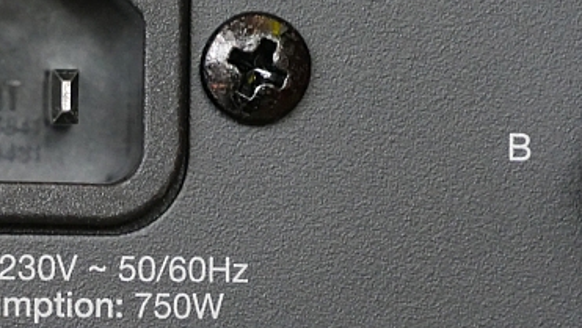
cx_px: 63
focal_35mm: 658
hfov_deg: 3.3
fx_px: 10158
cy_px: 280
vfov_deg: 1.8
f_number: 5.6
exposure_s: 1/60
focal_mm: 140
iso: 3200
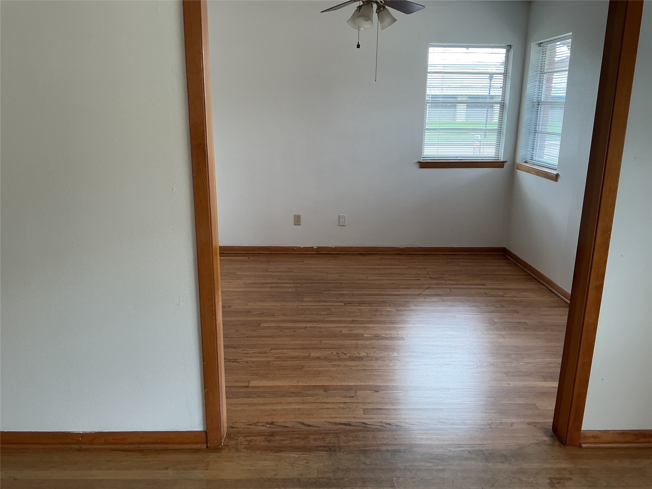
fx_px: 546
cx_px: 326
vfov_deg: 48.2
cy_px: 244
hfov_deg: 61.7
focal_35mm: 29
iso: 32
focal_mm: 3
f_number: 1.8
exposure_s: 1/60
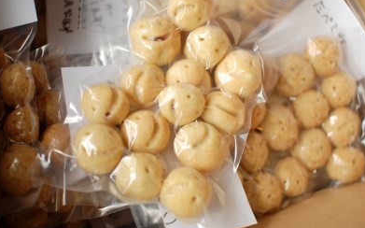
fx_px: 467
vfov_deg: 27.4
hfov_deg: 42.7
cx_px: 182
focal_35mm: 47
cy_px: 107
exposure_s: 1/30
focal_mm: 30
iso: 160
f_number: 2.5
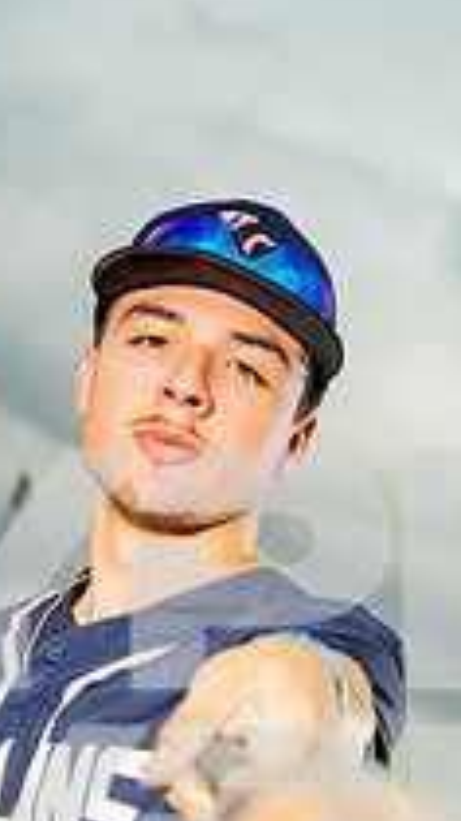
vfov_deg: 18.5
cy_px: 848
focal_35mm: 112
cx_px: 94
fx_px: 2436
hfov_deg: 10.8
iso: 400
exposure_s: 1/250
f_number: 4.5
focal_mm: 50
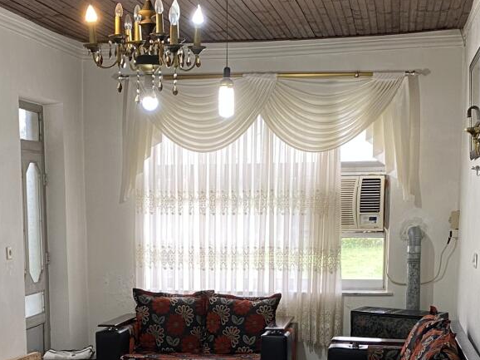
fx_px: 998
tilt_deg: -7.6
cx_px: 183
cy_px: 362
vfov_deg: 19.8
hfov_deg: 27.0
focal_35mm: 72
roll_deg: -1.3
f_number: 1.8
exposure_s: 1/50
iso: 100
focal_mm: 4.25
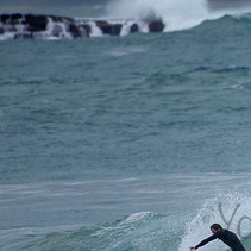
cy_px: 211
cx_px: 340
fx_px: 14373
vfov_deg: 1.0
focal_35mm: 1752
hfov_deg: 1.0
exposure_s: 1/1250
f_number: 5.6
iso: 280
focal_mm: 500
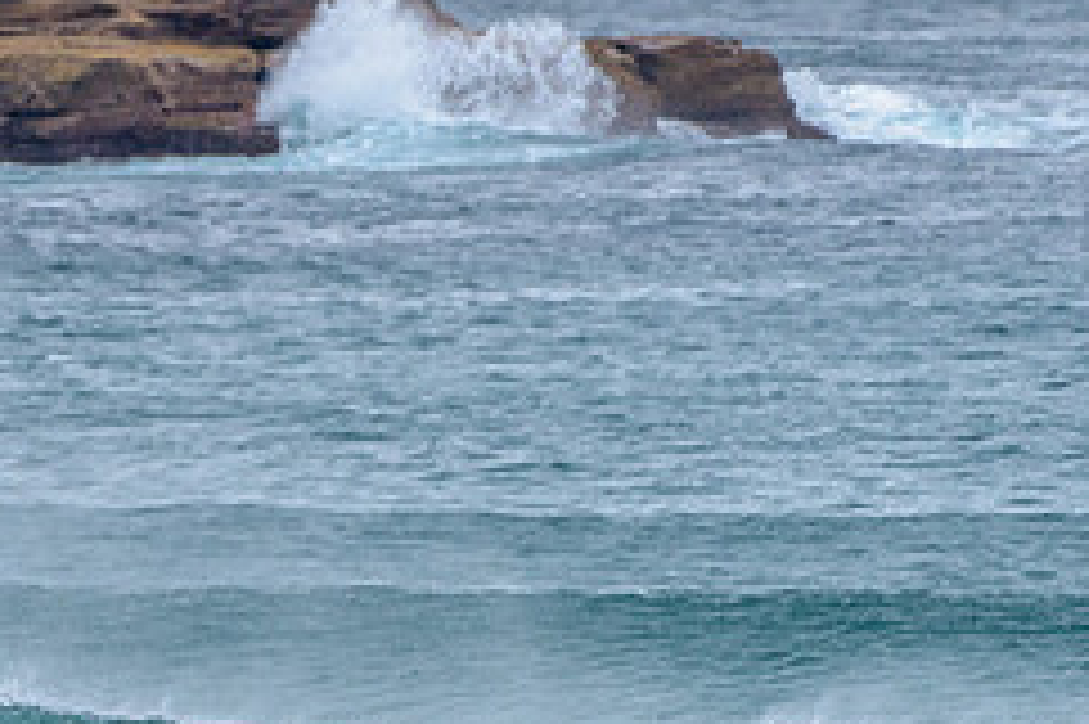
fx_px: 44436
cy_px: 735
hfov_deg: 1.4
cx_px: -3
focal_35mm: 1470
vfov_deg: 0.9
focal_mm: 500
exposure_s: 1/2000
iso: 500
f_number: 5.6
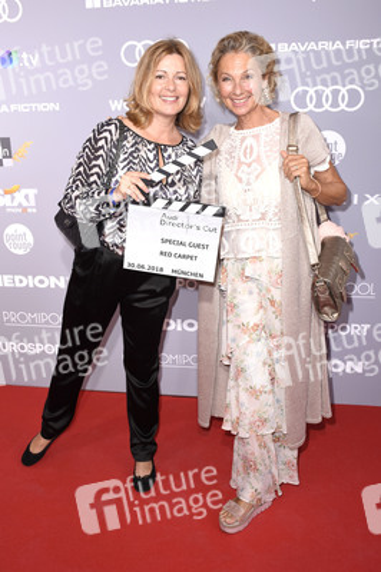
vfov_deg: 57.3
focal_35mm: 33
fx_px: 525
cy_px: 286
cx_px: 190
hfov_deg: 39.9
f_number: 6.3
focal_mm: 22
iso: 320
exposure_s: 1/160
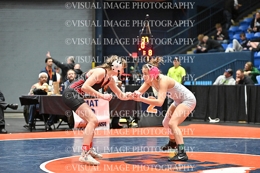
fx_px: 686
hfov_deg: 21.5
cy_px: 86
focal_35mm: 95
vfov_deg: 14.4
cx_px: 130
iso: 6400
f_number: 2.8
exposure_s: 1/1000
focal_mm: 95
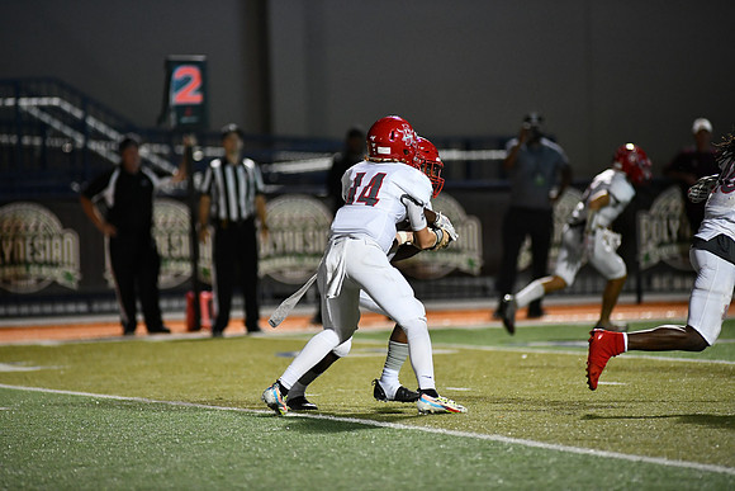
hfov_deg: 6.9
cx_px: 368
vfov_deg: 4.6
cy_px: 246
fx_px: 6126
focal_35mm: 300
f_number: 2.8
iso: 3600
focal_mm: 300
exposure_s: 1/1000
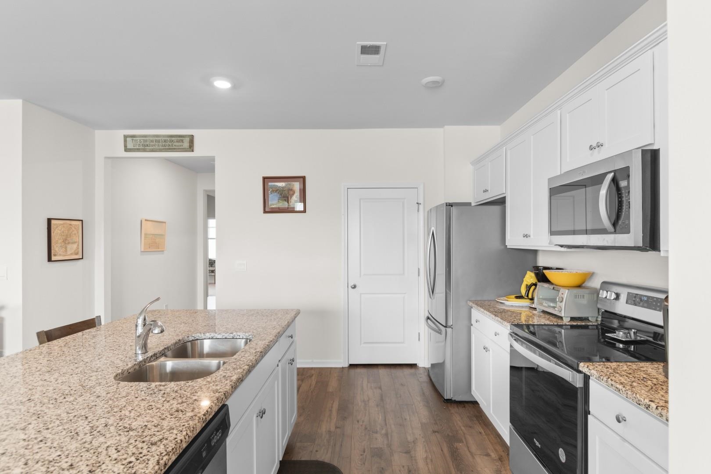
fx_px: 375
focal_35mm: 19
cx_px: 356
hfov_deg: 86.9
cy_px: 237
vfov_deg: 64.6
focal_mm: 13
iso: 100
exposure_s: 1/3
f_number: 4.8
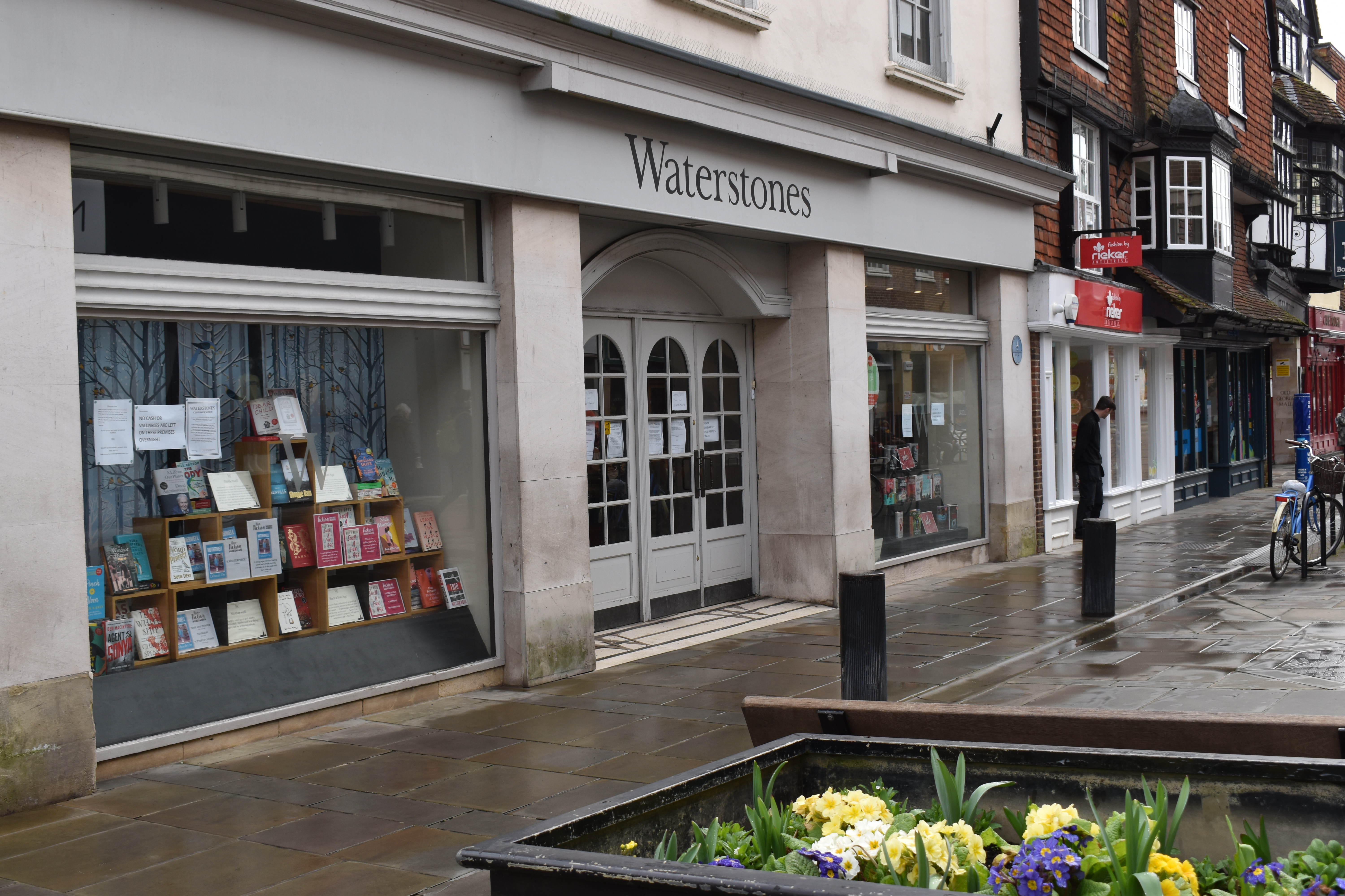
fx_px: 1625
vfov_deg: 30.8
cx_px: 672
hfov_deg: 45.0
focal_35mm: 44
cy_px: 448
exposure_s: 1/250
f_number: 7.1
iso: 200
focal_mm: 29
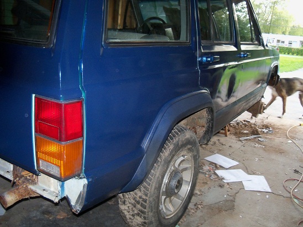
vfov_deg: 40.7
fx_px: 306
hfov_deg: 52.6
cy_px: 114
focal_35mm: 35
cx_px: 152
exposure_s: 1/30
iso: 200
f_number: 3.5
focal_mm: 6.2
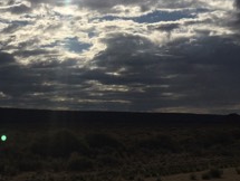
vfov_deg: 20.8
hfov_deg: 27.1
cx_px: 40
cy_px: 31
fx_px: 486
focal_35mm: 70
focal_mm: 4.15
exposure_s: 1/41667
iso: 64
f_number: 2.2
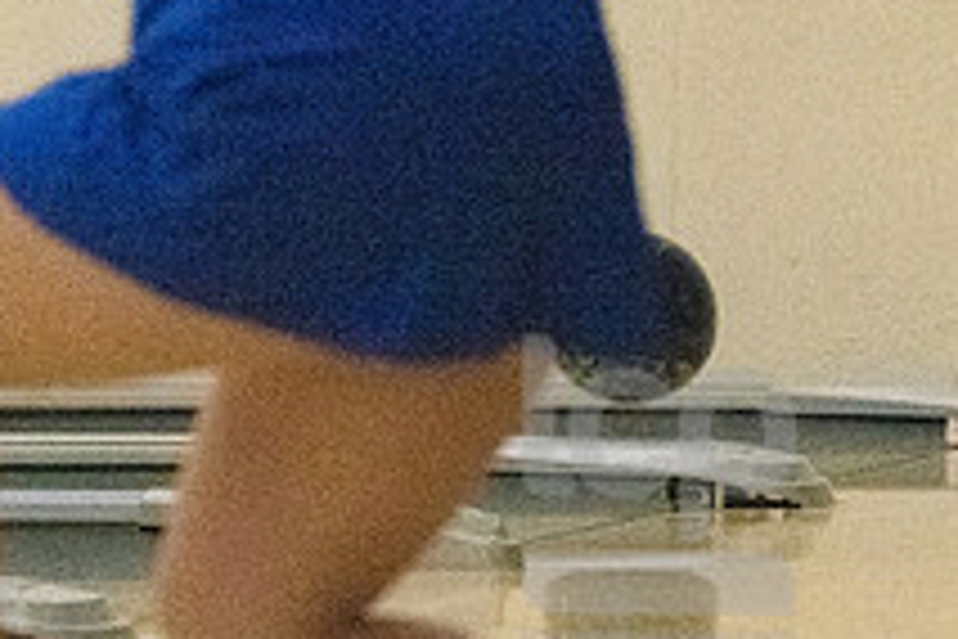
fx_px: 14103
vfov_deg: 2.6
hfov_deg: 3.9
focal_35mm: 530
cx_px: 1295
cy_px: -135
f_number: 4.5
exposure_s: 1/1250
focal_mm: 130
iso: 10000
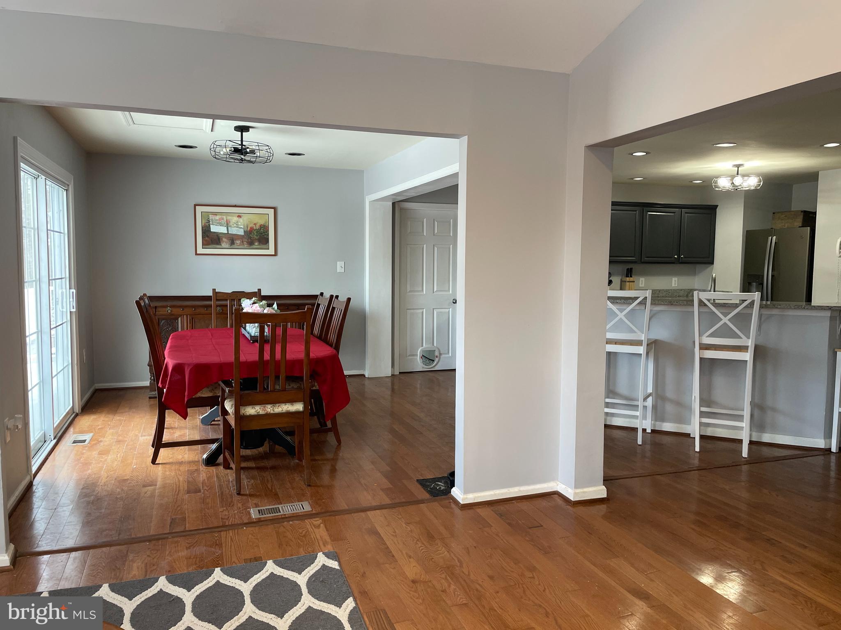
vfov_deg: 53.1
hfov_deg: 67.3
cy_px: 315
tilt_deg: -4.7
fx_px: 632
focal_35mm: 26
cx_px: 420
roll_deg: -0.2
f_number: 1.6
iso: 80
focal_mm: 4.2
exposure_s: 1/60
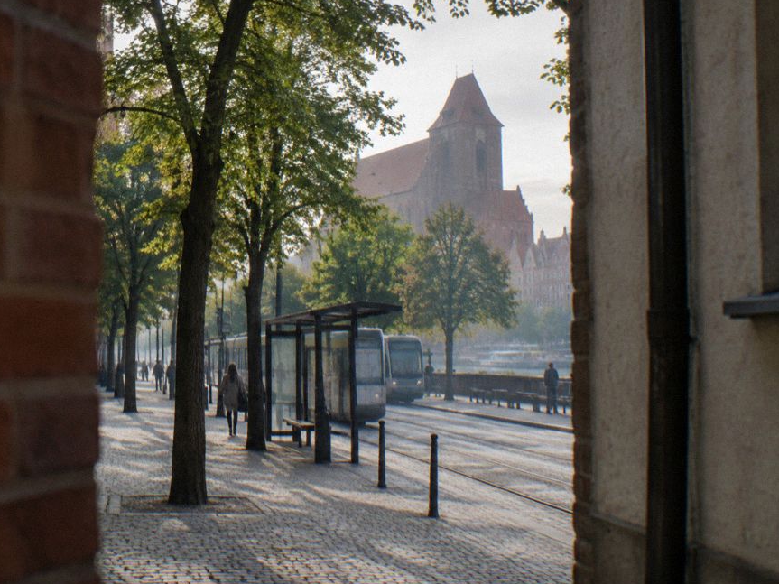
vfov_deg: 36.8
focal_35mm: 39
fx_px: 878
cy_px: 290
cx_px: 367
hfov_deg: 47.8
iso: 800
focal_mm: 35
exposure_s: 1/320
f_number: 9
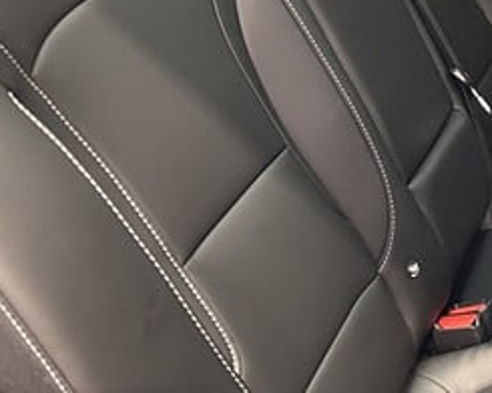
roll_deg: +2.3
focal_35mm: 86
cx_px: 608
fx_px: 1252
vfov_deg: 17.7
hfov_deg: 20.6
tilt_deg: -18.4
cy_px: 75
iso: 1000
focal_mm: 6.86
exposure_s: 1/33
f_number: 1.78
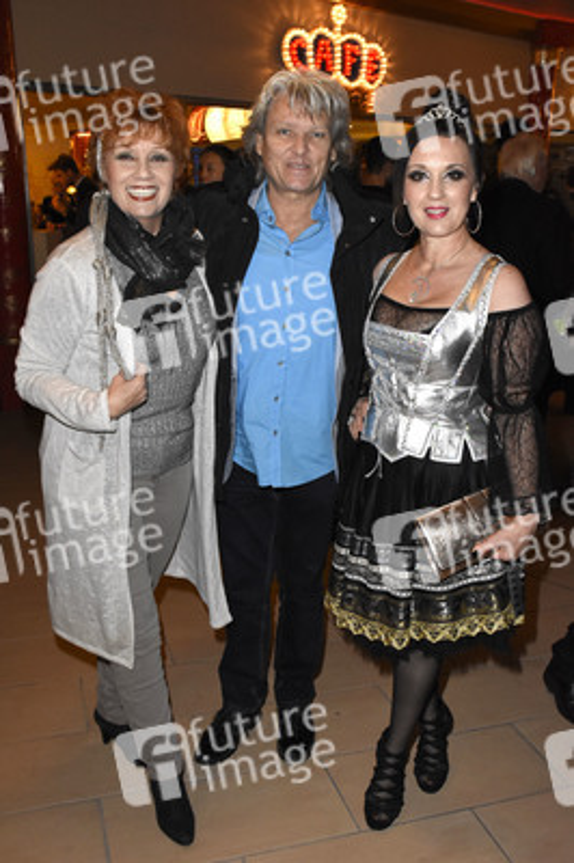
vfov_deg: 57.3
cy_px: 432
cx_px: 287
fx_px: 791
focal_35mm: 33
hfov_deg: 39.9
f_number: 6.3
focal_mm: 22
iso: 2500
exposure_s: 1/125
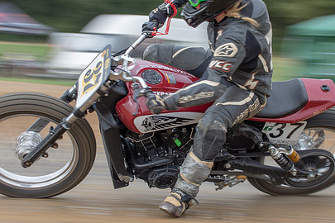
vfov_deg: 9.3
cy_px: 95
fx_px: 1368
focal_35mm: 147
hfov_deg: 14.0
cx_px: 183
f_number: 8
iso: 320
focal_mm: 60
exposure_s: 1/125
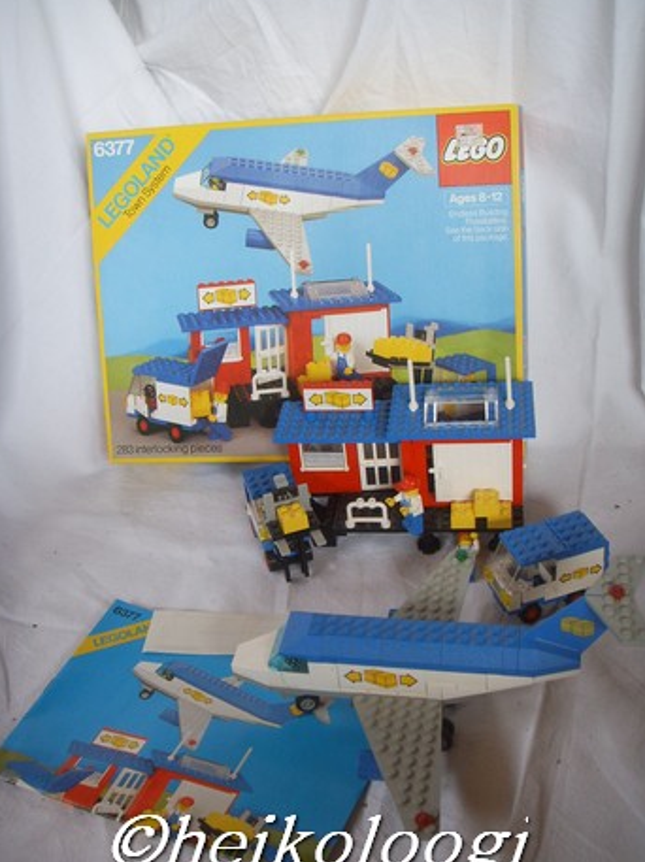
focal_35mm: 41
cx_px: 322
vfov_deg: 45.8
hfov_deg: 35.1
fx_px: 1020
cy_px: 439
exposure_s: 1/90
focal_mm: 6.6
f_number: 3.5
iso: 100
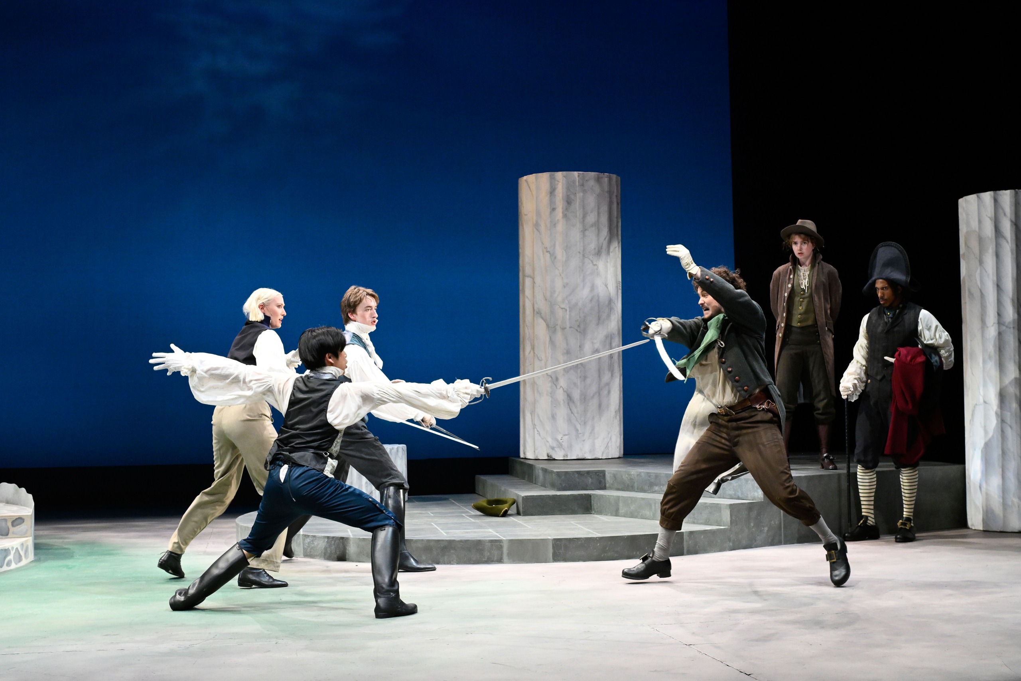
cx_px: 510
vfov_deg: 26.0
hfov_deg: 38.2
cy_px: 340
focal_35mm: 52
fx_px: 1475
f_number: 6.7
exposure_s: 1/500
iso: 6400
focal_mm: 52
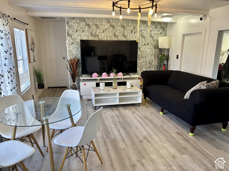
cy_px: 86
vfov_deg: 53.1
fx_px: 172
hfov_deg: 67.3
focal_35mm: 26
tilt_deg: -14.0
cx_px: 114
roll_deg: -1.3
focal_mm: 5.96
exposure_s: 1/120
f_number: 1.6
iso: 125
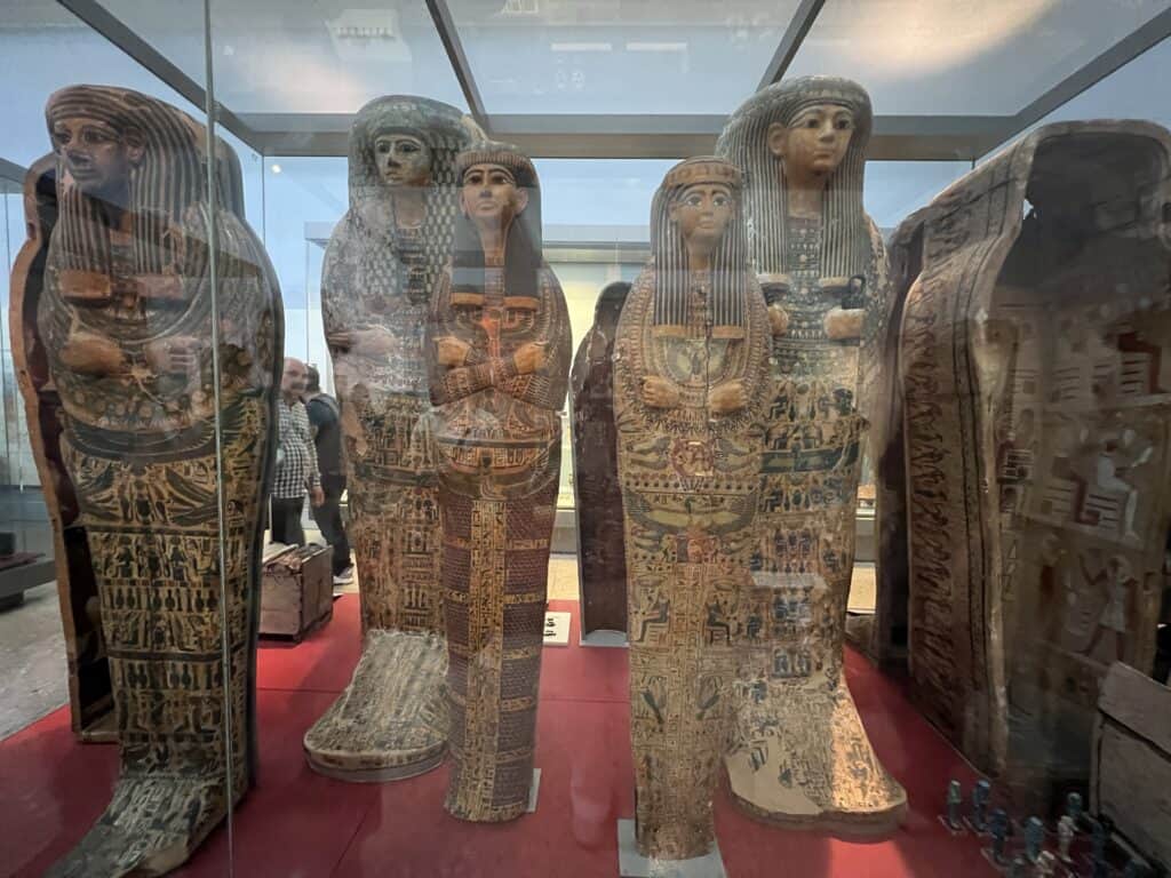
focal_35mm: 13
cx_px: 586
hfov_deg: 106.2
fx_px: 440
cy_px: 439
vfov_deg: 89.9
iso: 1000
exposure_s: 1/33
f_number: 1.8
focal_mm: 1.57
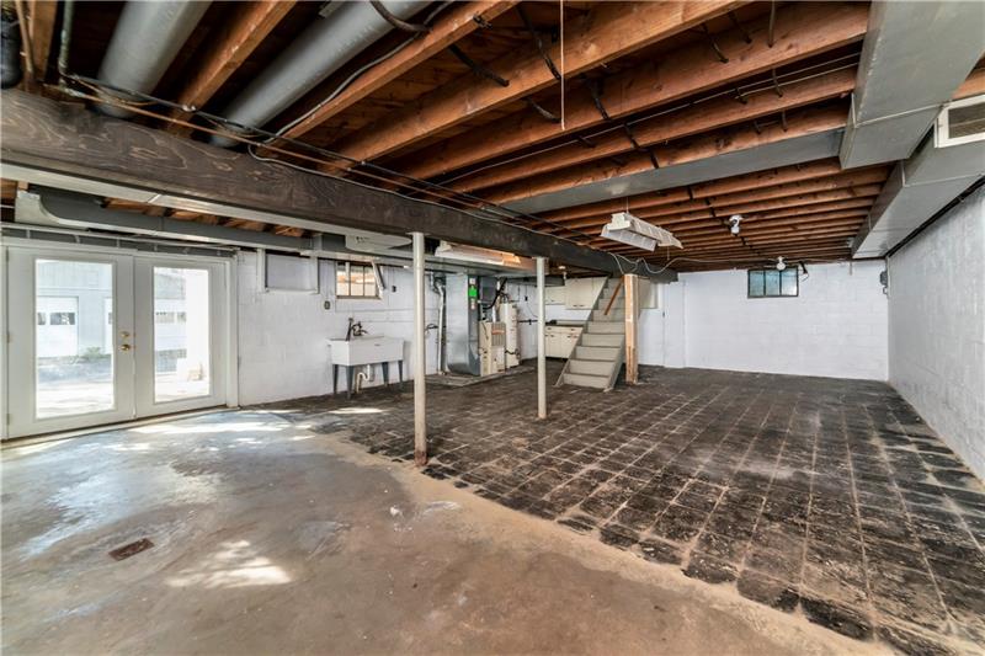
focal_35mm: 14
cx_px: 492
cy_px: 328
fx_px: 383
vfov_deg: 81.2
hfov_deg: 104.3
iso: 1600
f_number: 9
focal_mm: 14
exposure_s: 1/60
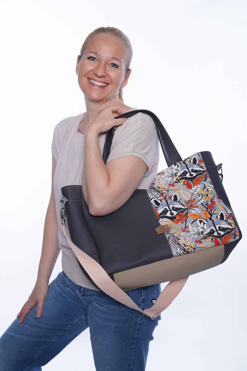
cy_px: 186
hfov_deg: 29.9
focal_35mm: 45
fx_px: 463
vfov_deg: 43.6
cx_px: 124
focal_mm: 45
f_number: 7.1
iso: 160
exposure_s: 1/160
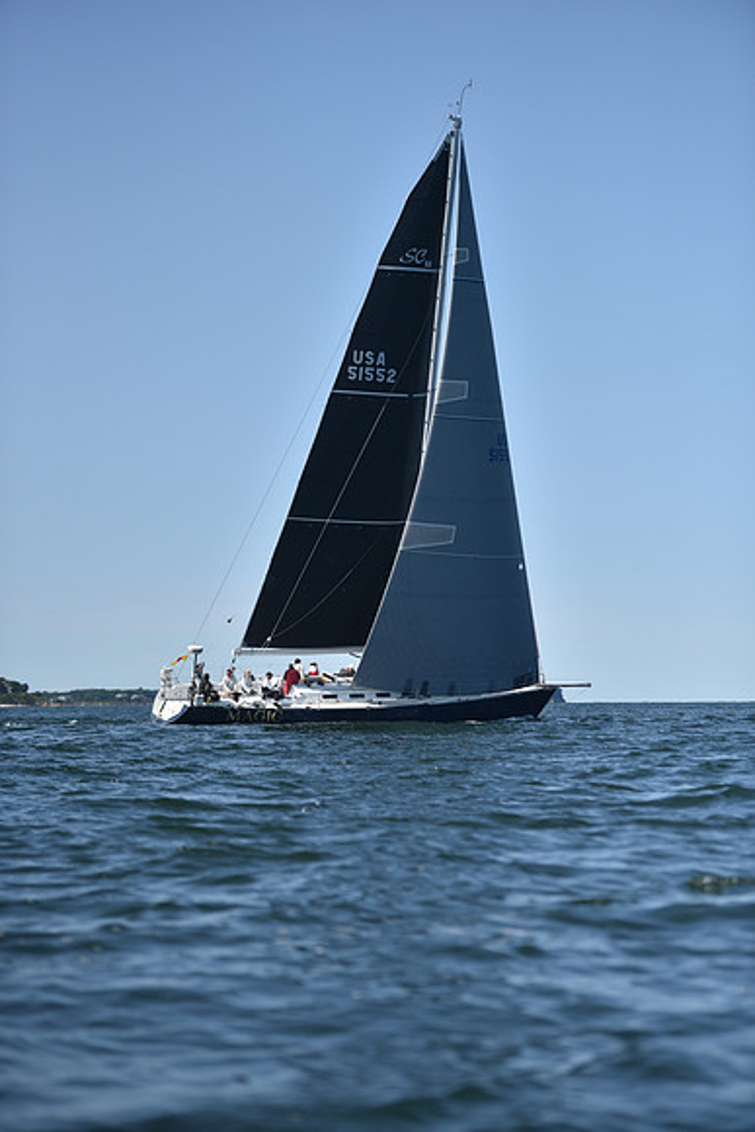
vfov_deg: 20.4
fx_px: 3144
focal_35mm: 100
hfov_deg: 13.7
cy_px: 566
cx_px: 378
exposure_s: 1/8000
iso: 250
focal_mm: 100
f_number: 2.8
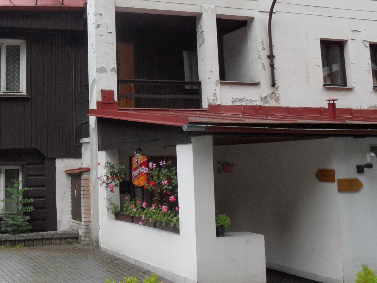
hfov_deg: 39.0
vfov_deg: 31.3
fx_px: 501
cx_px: 54
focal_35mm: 46
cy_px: 97
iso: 120
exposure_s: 1/30
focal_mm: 3.9
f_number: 3.2
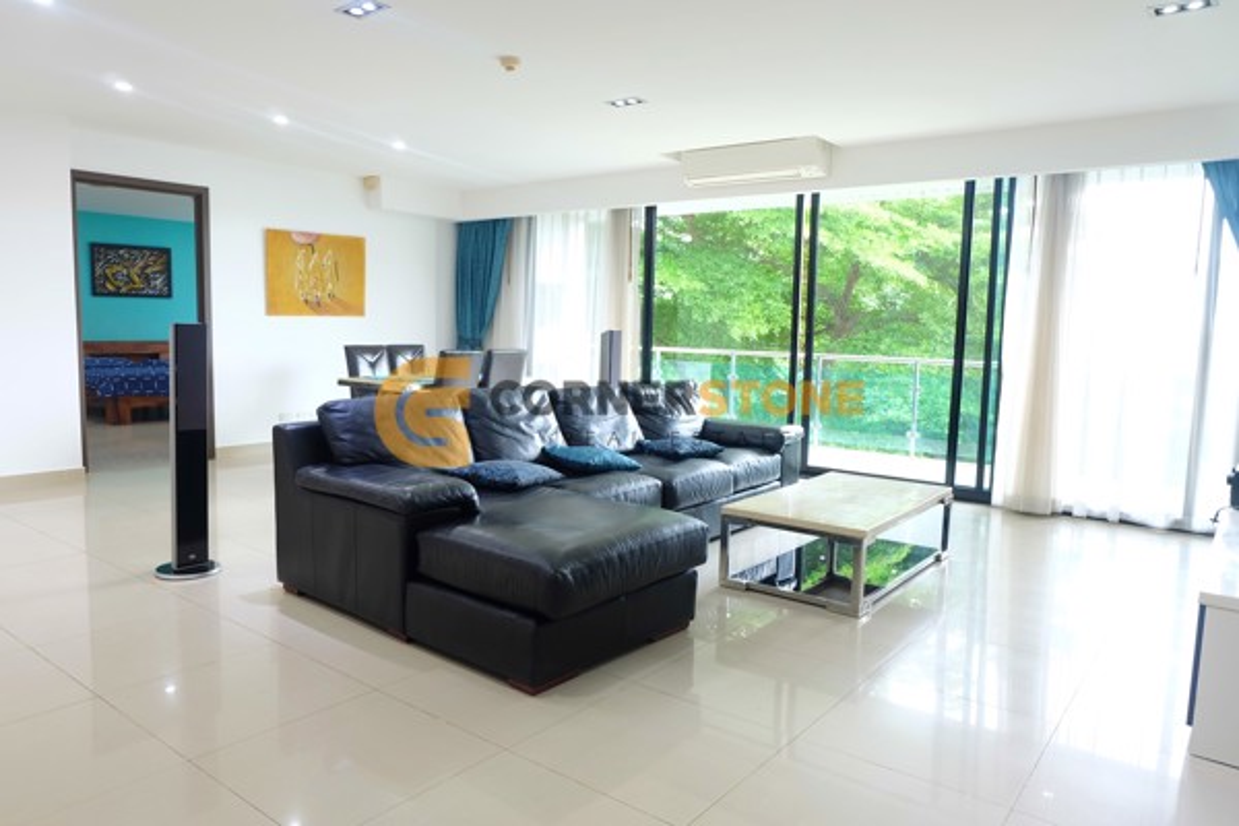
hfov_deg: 73.7
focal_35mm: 24
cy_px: 413
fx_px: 826
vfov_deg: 53.1
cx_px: 620
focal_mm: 16
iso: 200
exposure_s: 1/8.5
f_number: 3.5
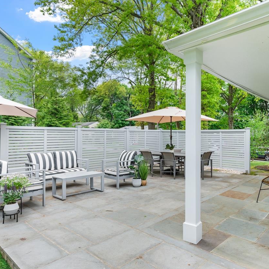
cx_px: 165
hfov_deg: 62.2
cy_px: 134
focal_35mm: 25
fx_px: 220
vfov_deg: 62.9
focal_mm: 19
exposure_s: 1/25
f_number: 8
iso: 100
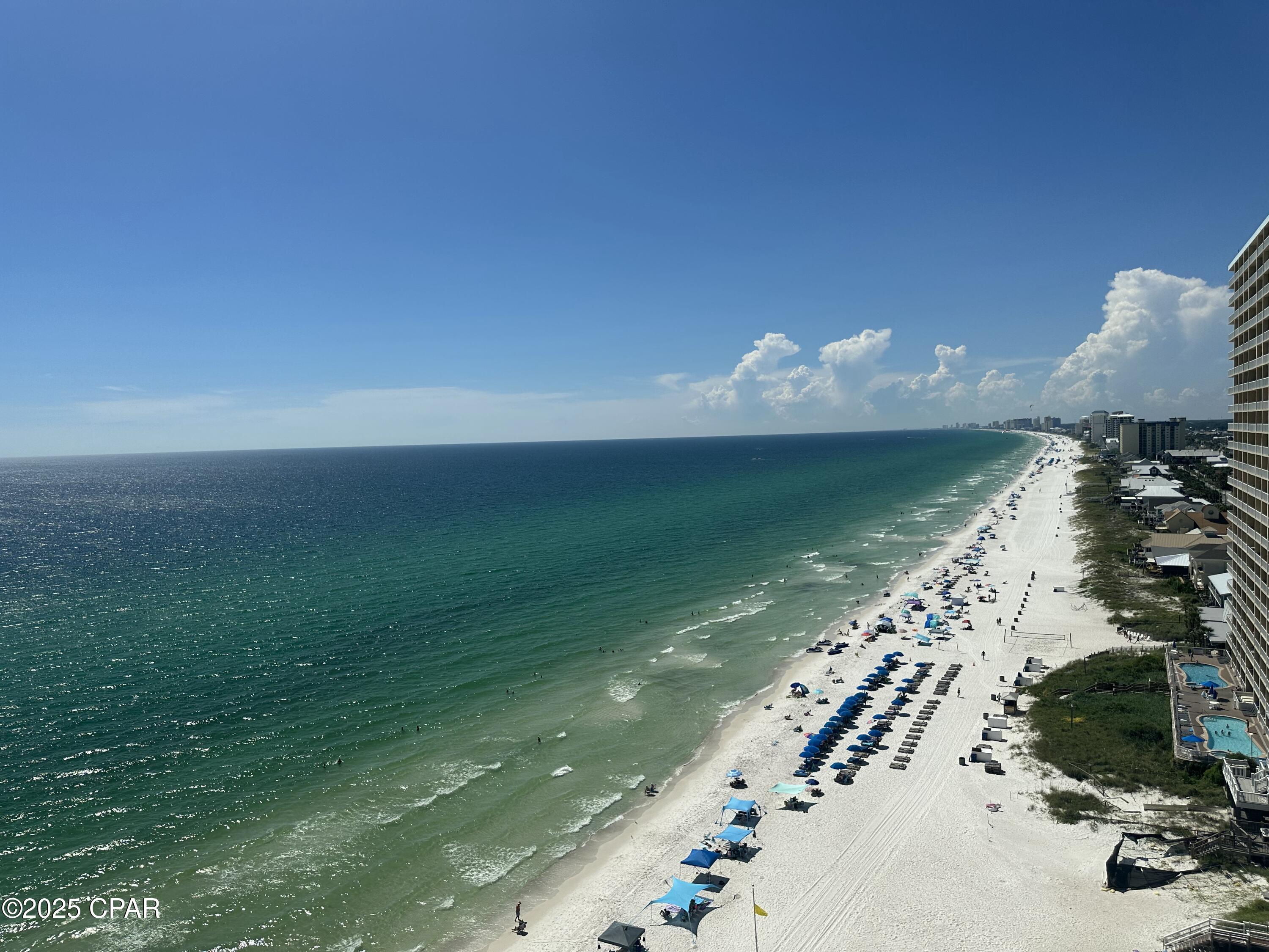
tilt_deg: -2.6
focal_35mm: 24
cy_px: 476
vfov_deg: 56.8
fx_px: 880
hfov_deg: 71.6
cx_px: 634
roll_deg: +0.9
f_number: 1.78
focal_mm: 6.86
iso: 80
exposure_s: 1/13699
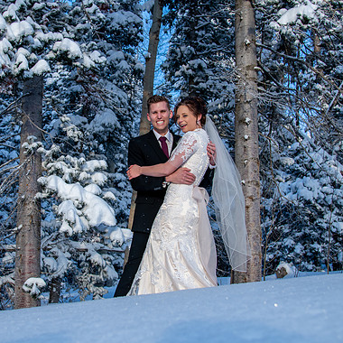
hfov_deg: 40.3
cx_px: 109
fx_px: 460
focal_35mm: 41
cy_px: 161
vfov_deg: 40.9
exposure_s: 1/320
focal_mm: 24
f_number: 5
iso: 320
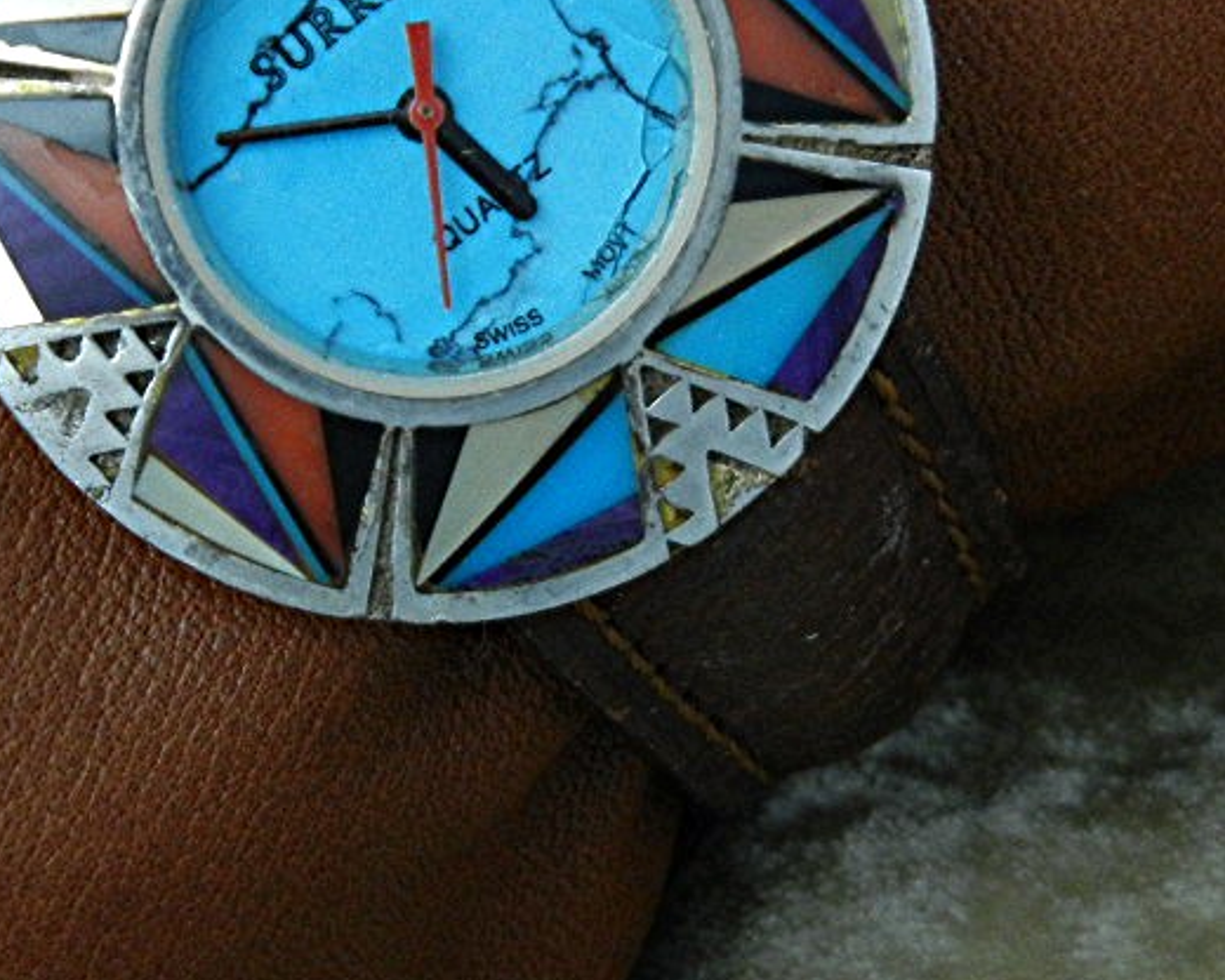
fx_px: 6200
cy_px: 130
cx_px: 386
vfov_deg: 9.0
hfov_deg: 11.3
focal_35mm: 171
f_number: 4.4
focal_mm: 16
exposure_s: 1/18.1
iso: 400
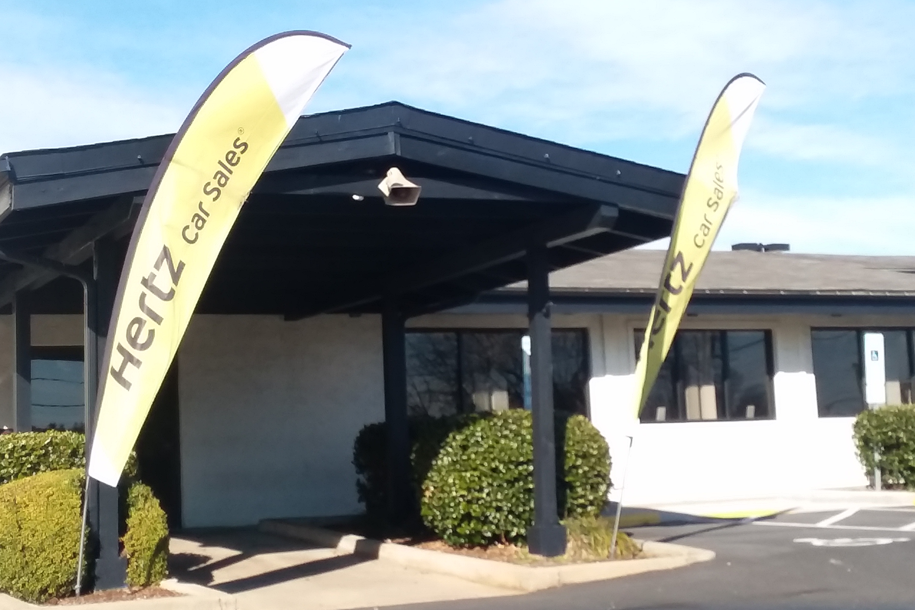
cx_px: 452
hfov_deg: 60.3
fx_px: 788
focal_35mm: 31
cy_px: 284
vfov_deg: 42.3
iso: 40
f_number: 1.9
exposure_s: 1/999
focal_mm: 2.47
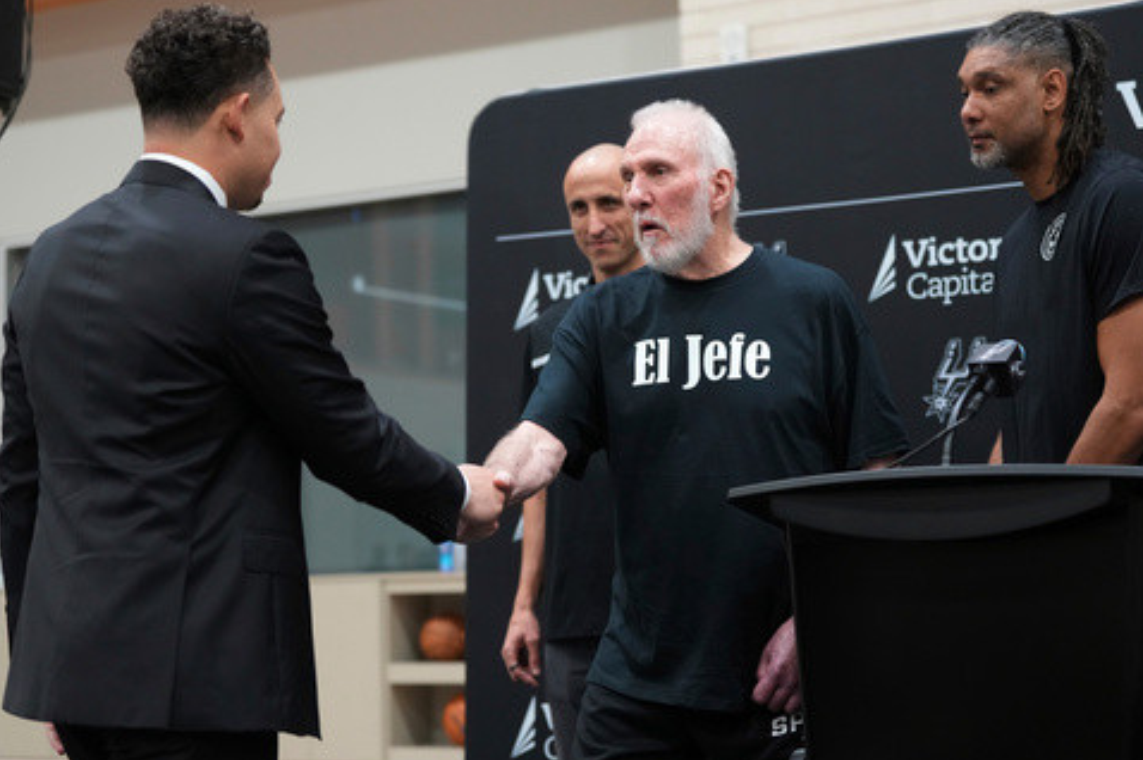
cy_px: 362
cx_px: 567
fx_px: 2380
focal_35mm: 75
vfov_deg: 18.2
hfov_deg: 27.0
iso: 3200
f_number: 2.8
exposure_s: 1/320
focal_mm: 70
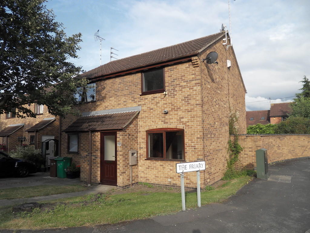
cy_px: 116
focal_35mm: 24
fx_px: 215
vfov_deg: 56.8
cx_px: 155
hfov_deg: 71.6
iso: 80
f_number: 7.5
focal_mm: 4.3
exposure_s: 1/125
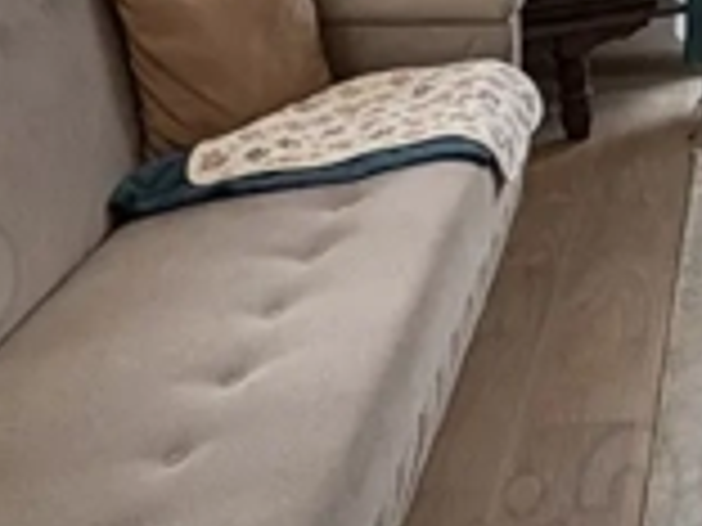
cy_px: -499
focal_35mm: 90
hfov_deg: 18.7
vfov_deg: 14.0
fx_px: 1825
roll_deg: -1.8
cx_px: 1112
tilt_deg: +0.6
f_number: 2.2
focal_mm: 2.22
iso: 125
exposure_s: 1/99
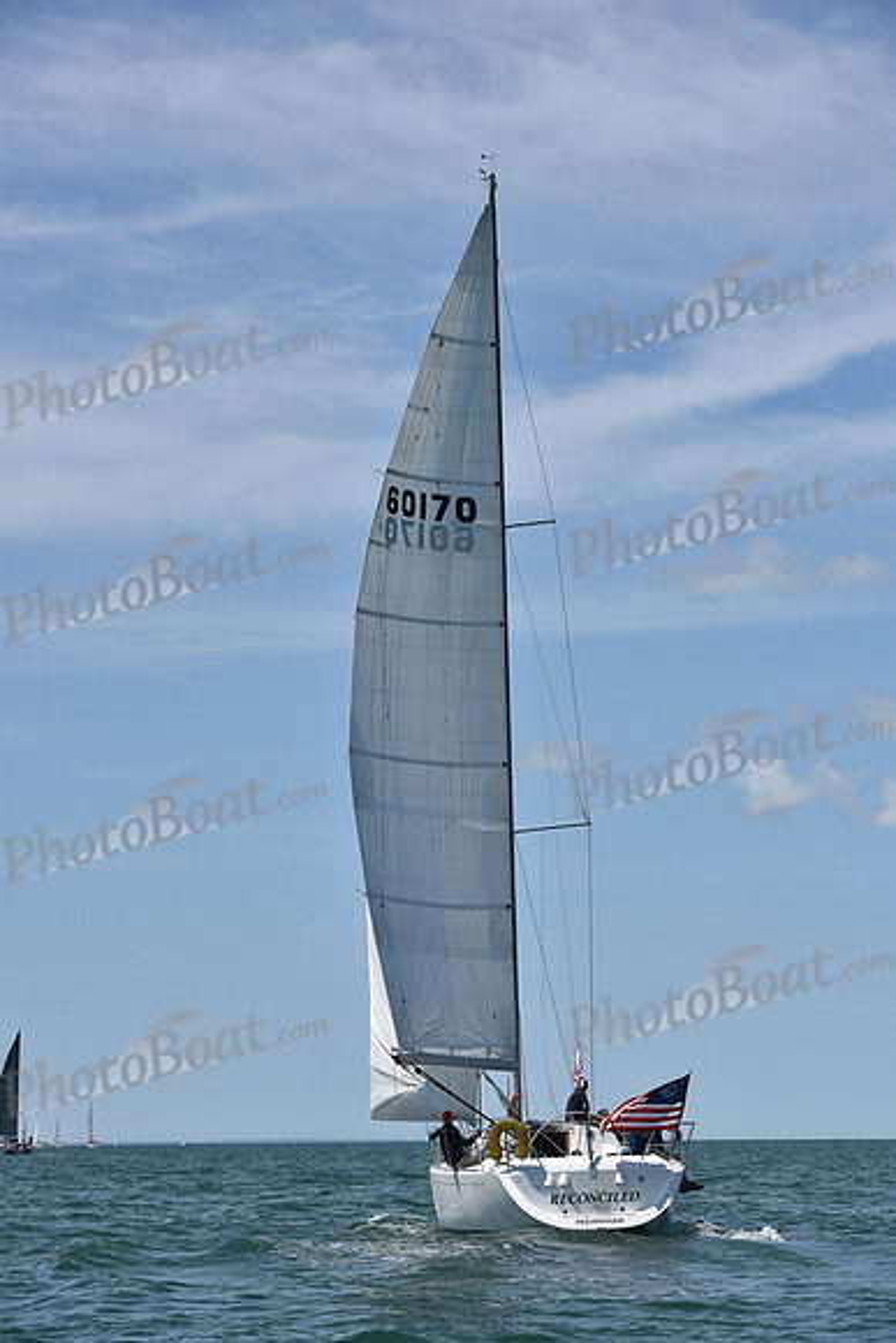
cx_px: 448
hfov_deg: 14.9
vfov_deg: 22.1
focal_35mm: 92
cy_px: 672
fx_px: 3432
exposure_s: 1/800
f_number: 8
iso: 320
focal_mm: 92
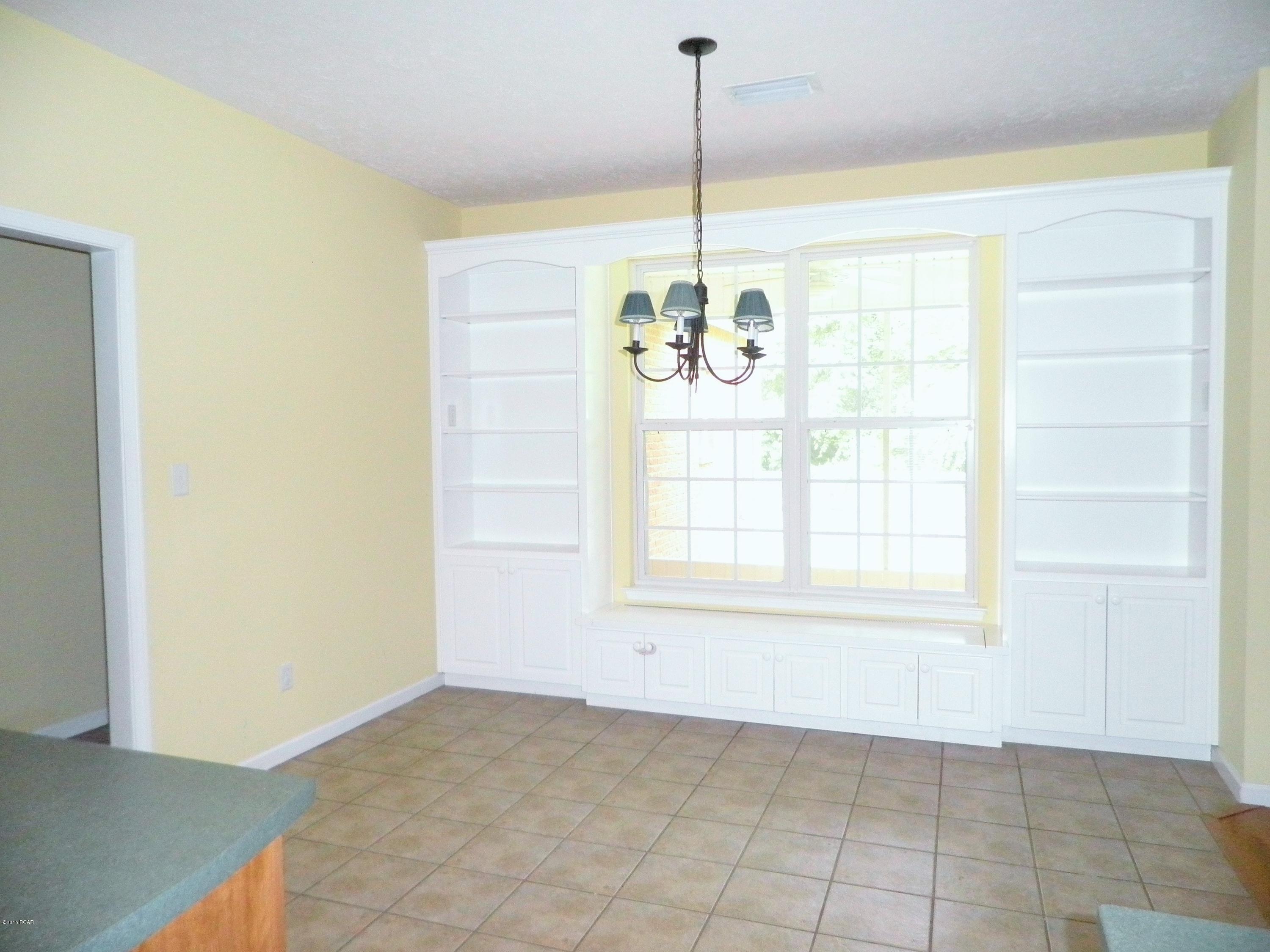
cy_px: 476
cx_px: 635
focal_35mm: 24
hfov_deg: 71.6
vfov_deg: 56.8
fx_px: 881
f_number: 3.3
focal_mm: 4.3
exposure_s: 1/30
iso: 500
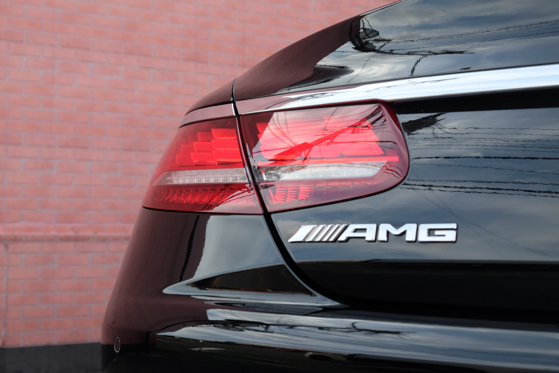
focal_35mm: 54
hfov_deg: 36.9
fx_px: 838
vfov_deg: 25.1
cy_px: 186
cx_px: 280
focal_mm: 35.8
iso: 400
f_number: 5.6
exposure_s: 1/300
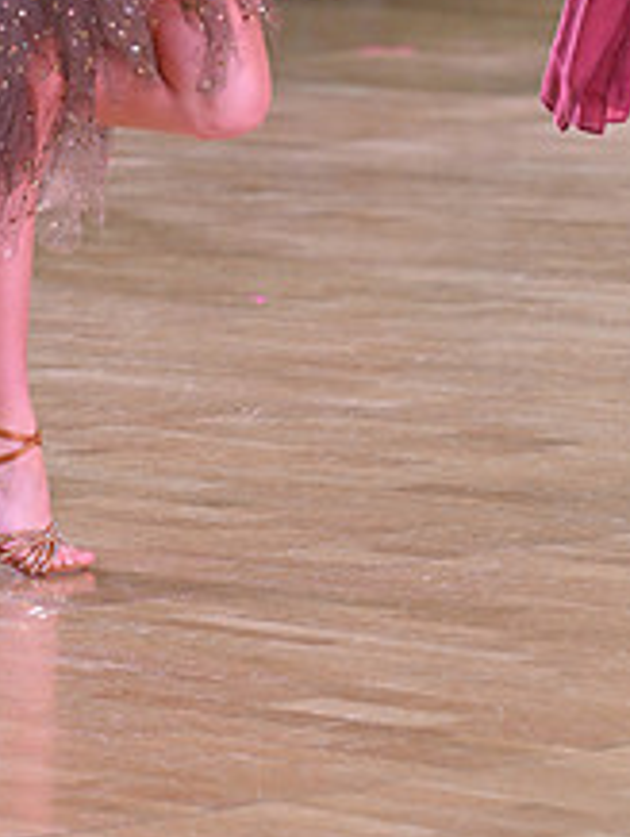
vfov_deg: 5.7
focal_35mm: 345
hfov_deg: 4.3
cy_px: -207
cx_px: 355
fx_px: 8356
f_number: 5.6
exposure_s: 1/320
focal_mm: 135
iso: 3200
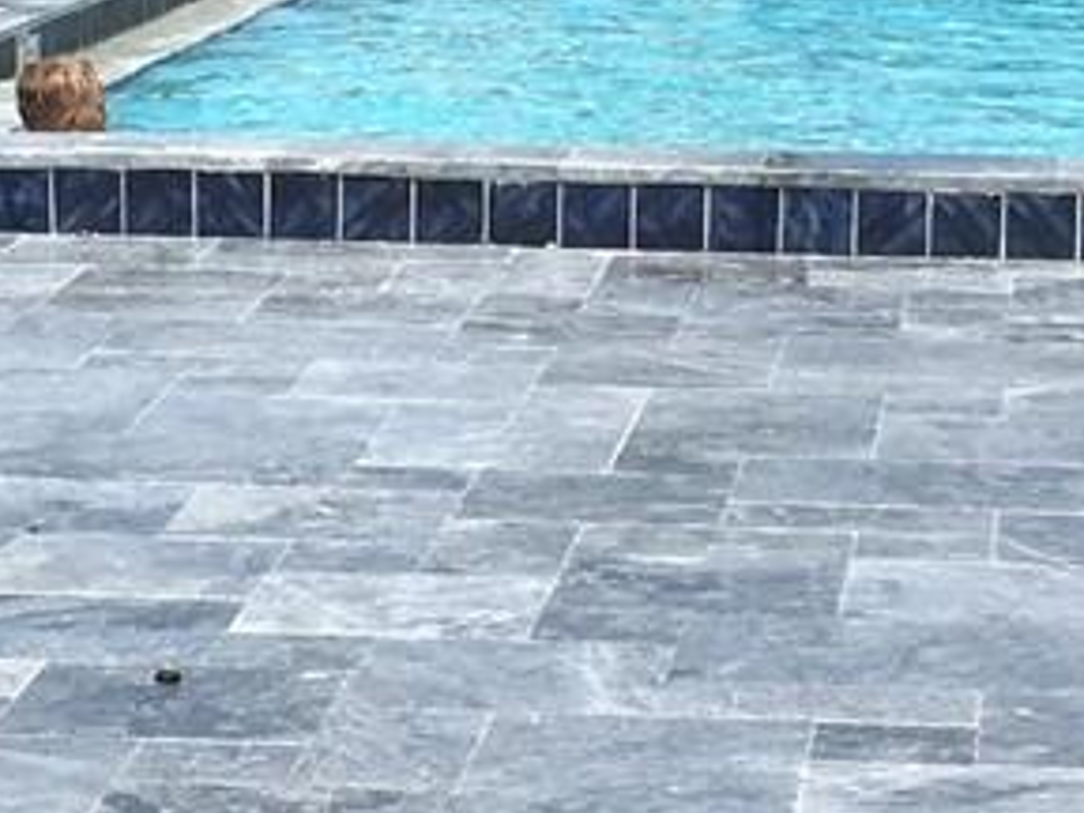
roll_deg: -1.3
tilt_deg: -5.0
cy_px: 188
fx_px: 5042
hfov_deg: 12.3
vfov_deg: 9.2
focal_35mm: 161
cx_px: 527
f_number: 2.2
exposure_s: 1/1832
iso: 25
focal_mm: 4.15
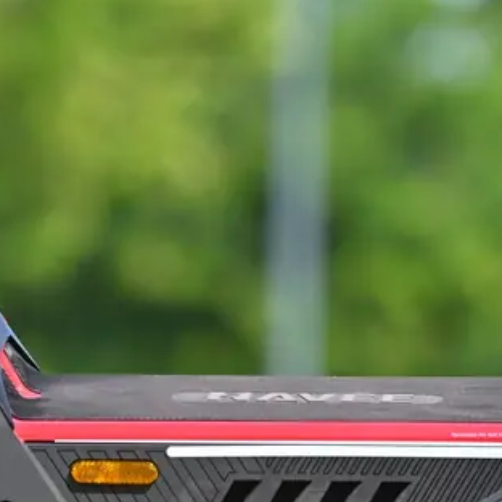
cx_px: 254
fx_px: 15538
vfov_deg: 1.9
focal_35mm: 947
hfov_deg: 1.9
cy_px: 214
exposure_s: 1/640
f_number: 5.3
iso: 500
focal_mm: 290
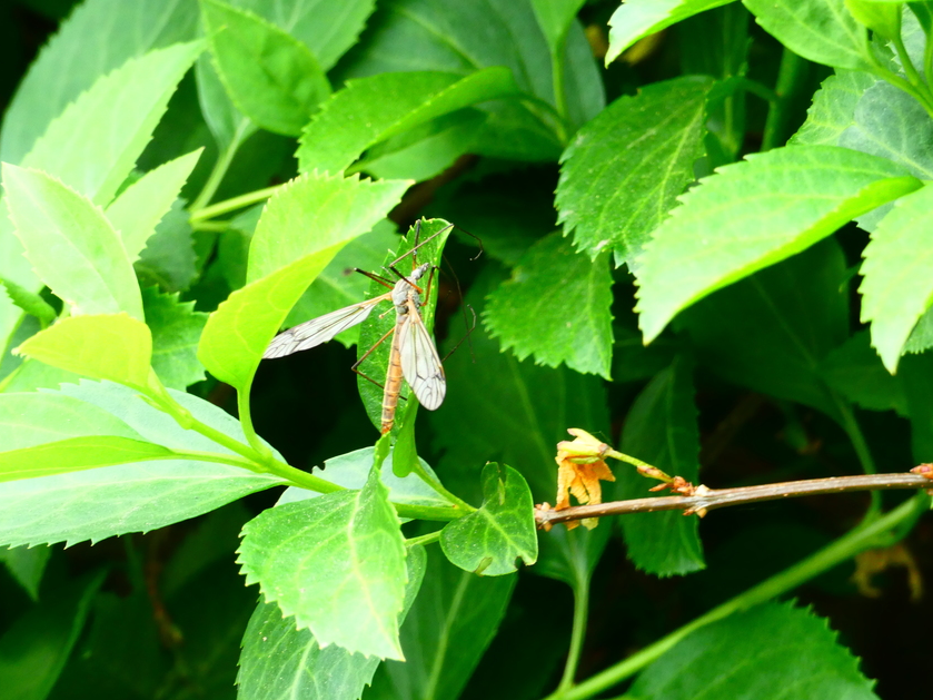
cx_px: 471
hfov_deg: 6.7
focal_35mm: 296
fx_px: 7977
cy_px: 347
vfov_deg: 5.0
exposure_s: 1/80
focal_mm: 52.2
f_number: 5.5
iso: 250
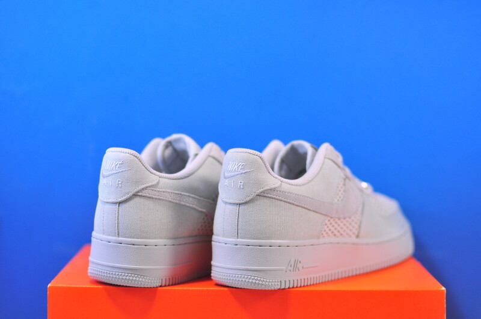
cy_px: 160
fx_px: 1001
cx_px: 240
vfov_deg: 18.1
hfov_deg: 27.0
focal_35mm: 75
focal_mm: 50
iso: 250
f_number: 2
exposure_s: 1/320
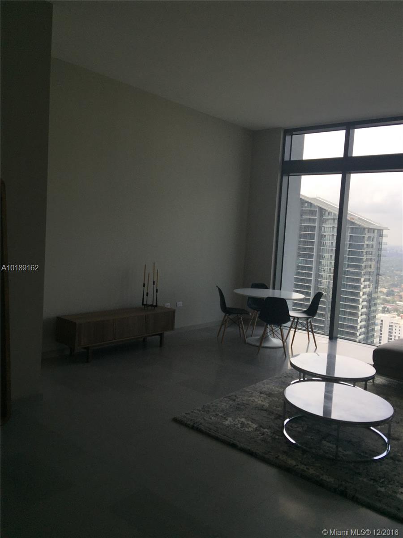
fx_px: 450
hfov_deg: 48.2
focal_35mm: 29
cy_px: 269
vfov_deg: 61.7
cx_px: 202
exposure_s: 1/549
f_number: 2.2
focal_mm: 4.15
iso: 32
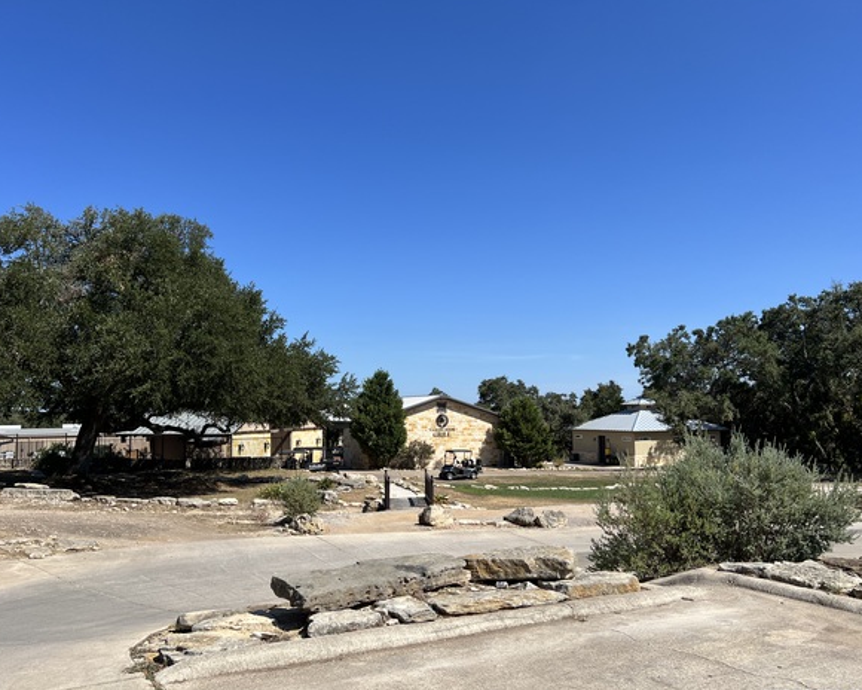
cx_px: 406
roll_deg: +1.7
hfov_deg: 62.2
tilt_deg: +4.6
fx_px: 714
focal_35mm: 28
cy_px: 346
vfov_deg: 51.5
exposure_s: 1/5319
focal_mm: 5.7
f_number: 1.5
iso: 50
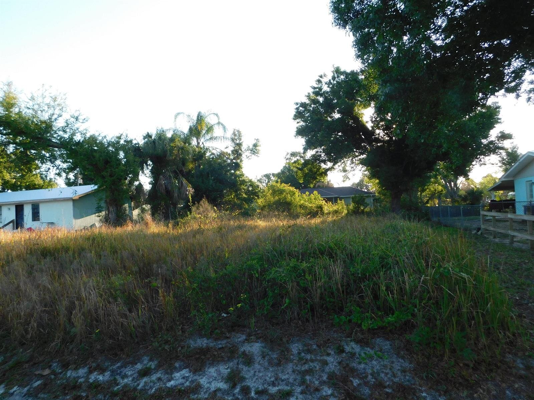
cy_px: 200
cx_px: 267
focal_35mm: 23
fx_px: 355
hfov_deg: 73.9
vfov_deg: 58.9
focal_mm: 4
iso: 125
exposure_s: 1/320
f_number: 3
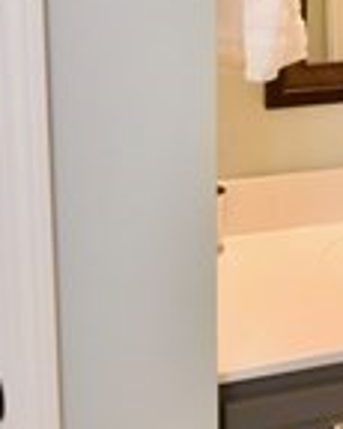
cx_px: 242
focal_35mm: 75
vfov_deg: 24.9
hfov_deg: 20.3
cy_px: 74
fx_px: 953
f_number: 5.6
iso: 800
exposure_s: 1/125
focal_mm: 10
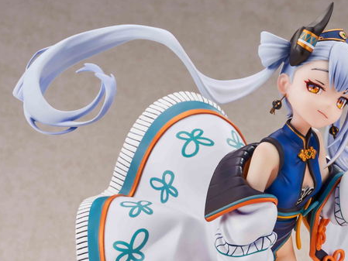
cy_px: 232
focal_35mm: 231
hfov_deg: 8.6
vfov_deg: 6.4
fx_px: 2323
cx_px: 253
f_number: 18
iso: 100
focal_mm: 90
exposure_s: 1/160
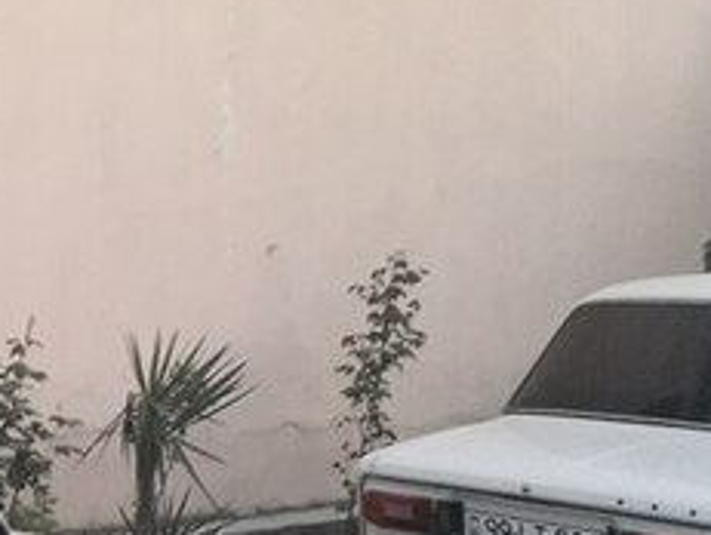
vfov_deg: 17.9
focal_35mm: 77
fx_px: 1584
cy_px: 693
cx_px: -37
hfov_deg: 23.9
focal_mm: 3.6
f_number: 1.9
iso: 400
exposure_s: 1/20
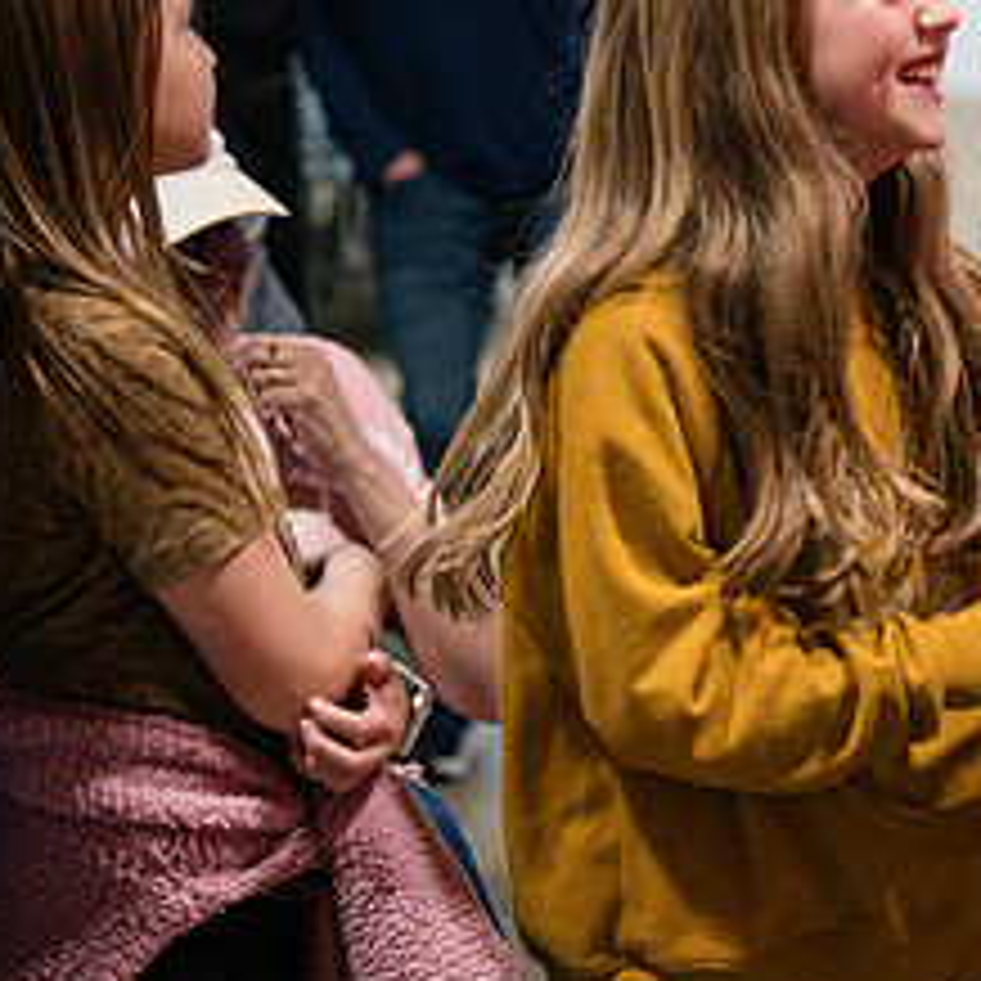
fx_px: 5066
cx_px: 1134
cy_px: 439
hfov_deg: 10.9
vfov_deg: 11.1
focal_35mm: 158
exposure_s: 1/320
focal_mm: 70
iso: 2500
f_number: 2.8
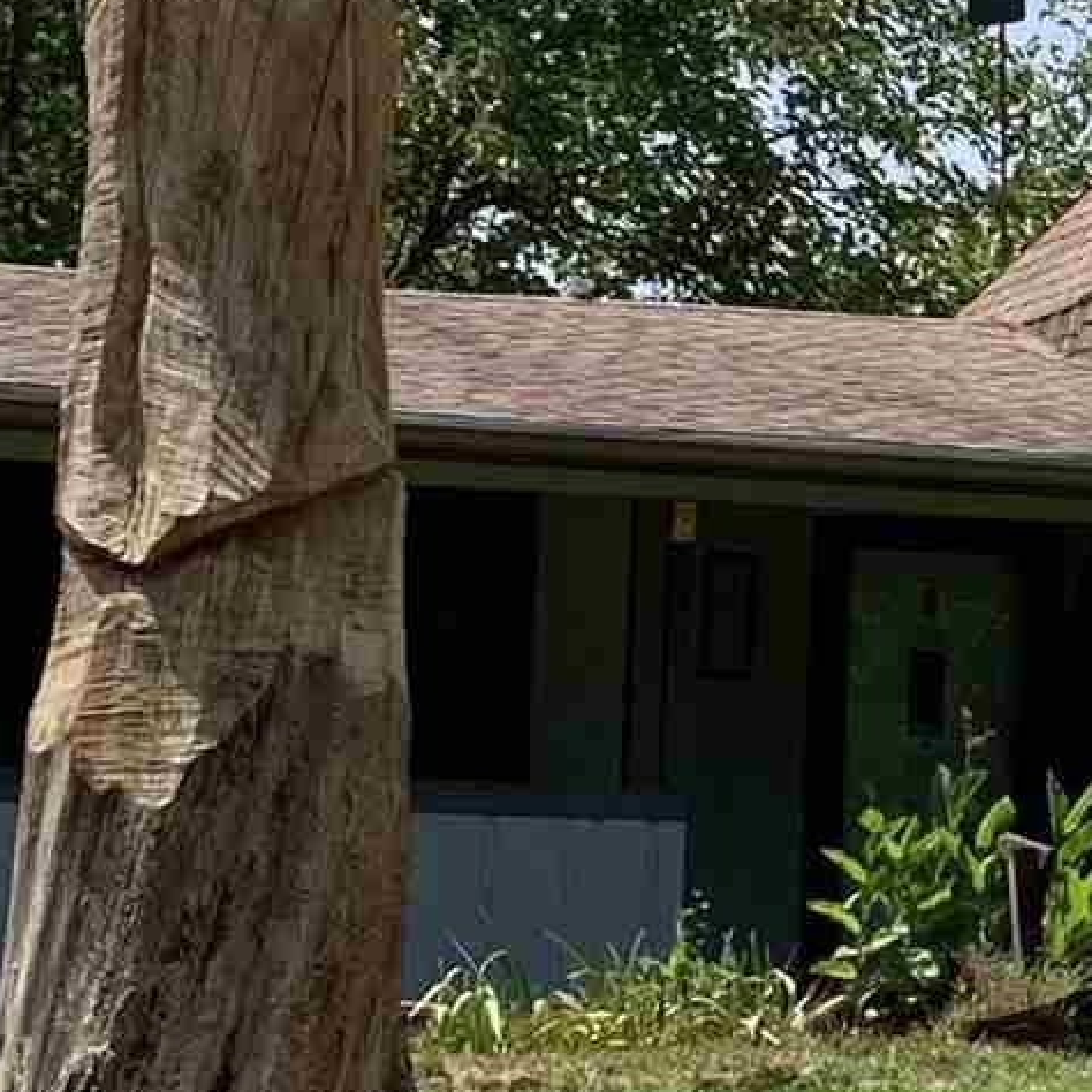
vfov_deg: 11.7
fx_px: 5318
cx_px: 2096
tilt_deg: +6.4
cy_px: 463
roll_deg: +0.4
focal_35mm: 149
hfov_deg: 10.8
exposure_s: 1/2114
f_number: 1.8
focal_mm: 4.25
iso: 25
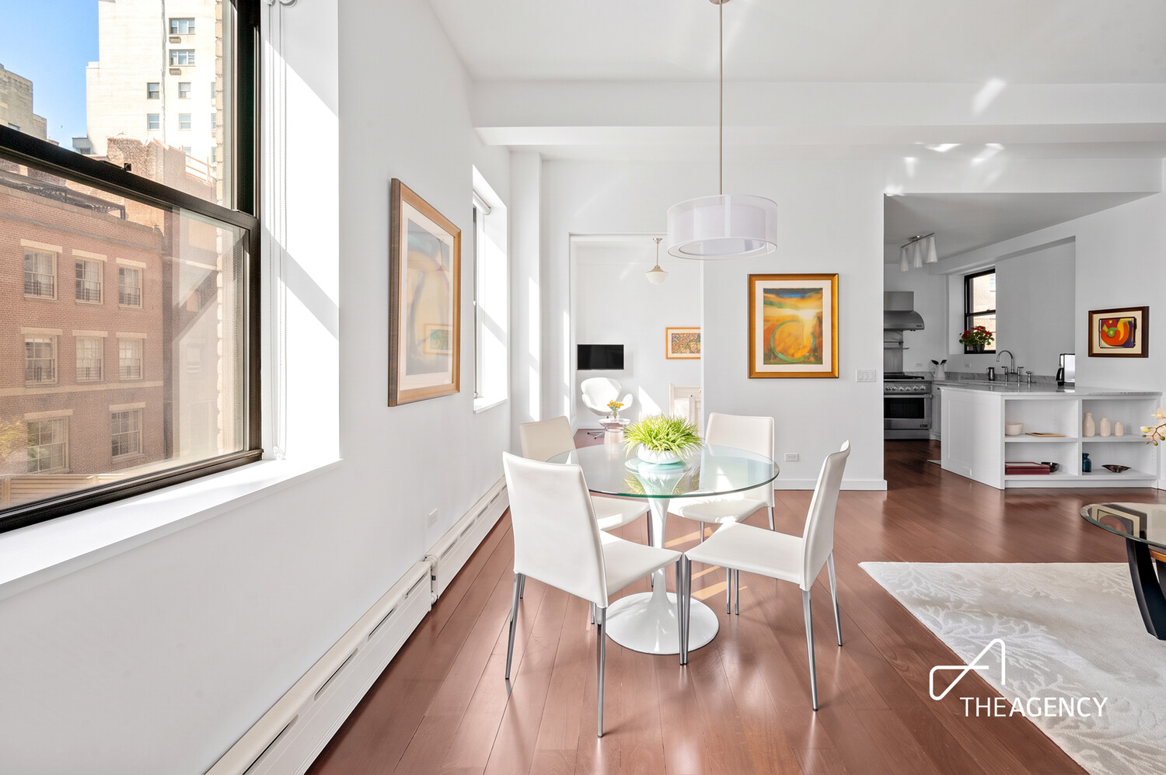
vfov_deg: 81.1
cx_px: 583
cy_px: 388
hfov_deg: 104.3
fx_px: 453
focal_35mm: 14
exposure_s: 2
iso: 250
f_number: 11
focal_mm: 14
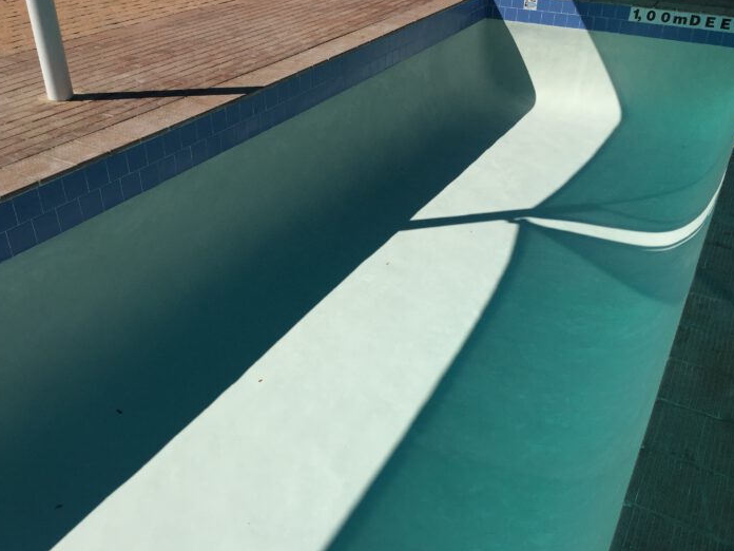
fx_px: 679
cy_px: 265
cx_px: 360
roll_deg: -1.3
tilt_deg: -31.5
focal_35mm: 32
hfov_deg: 56.8
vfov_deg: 44.2
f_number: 2.2
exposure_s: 1/7937
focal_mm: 4.15
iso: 32
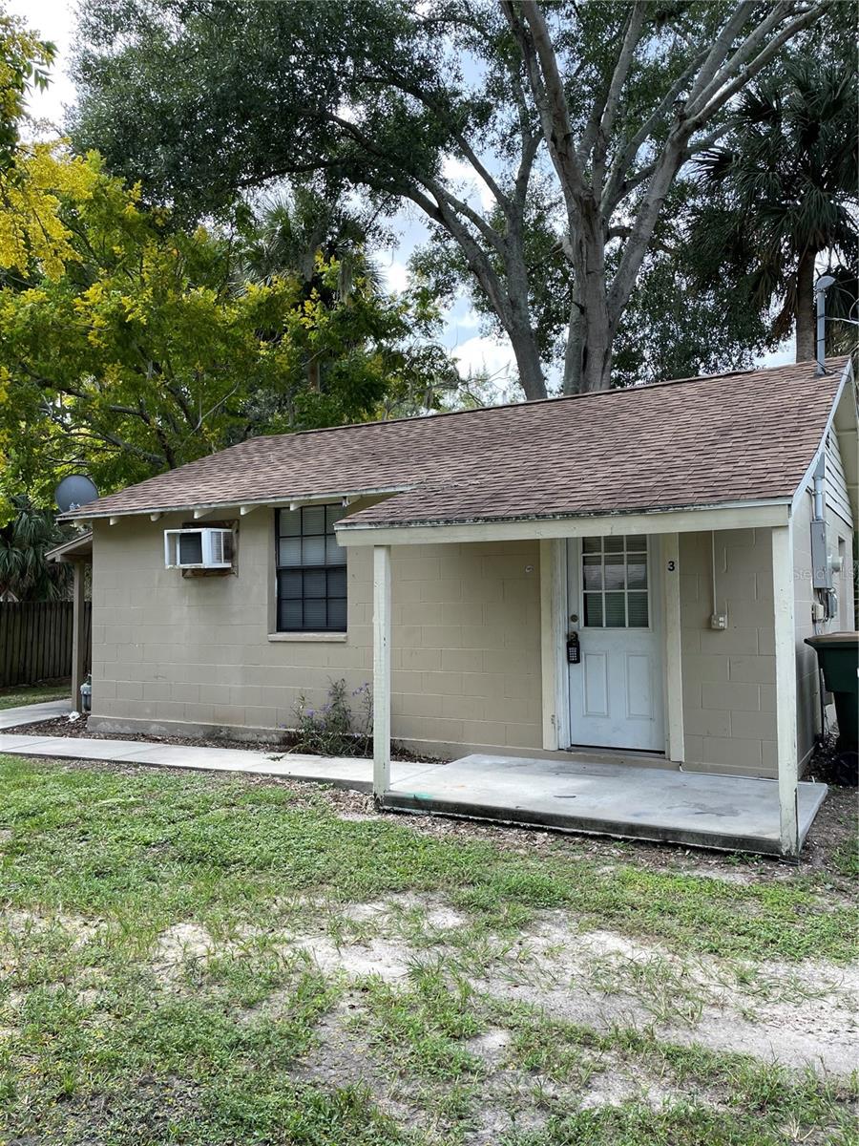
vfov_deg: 67.3
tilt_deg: +3.4
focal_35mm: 26
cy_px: 573
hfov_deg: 53.1
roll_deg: +0.0
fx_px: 860
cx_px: 430
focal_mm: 4.2
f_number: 1.6
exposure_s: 1/694
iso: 32
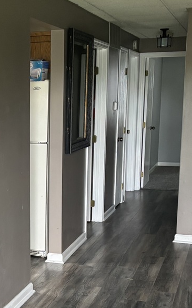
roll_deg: +1.4
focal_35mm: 68
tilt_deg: -13.0
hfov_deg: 18.6
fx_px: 569
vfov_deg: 29.9
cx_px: -6
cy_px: 215
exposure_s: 1/60
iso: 500
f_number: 1.6
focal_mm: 5.96
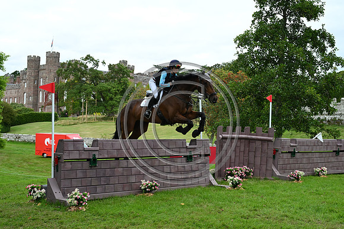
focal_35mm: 47
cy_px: 114
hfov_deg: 41.9
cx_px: 172
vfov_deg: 28.7
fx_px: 449
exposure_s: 1/1250
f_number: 5.6
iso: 900
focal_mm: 47
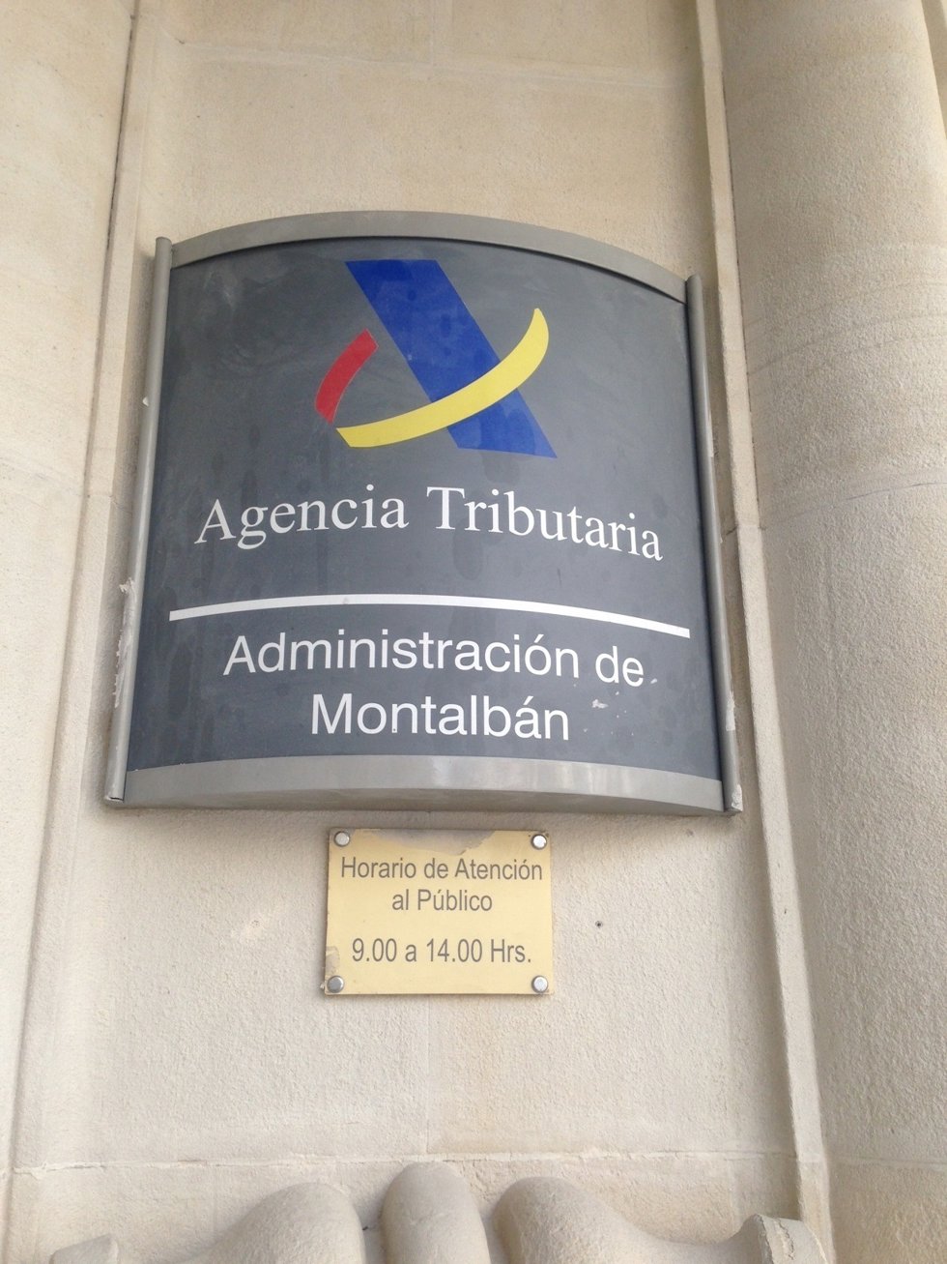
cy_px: 632
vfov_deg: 55.4
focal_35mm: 33
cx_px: 474
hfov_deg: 42.9
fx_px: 1204
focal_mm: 4.13
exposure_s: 1/151
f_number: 2.4
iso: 50
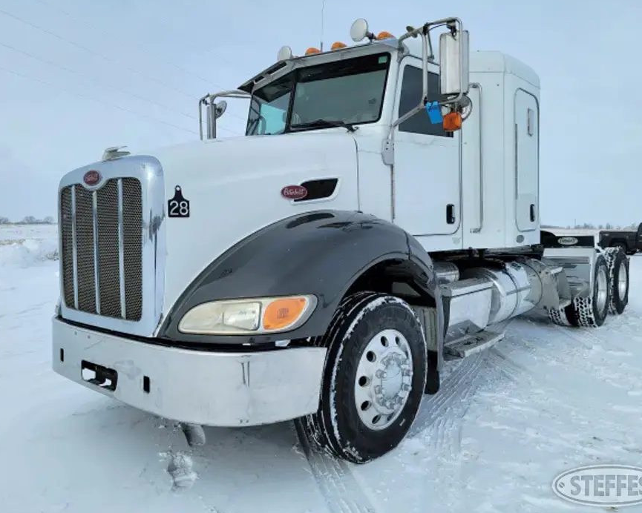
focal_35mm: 26
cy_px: 248
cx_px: 327
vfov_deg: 54.9
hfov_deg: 66.0
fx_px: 494
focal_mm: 6.7
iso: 16
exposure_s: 1/1325
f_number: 1.8
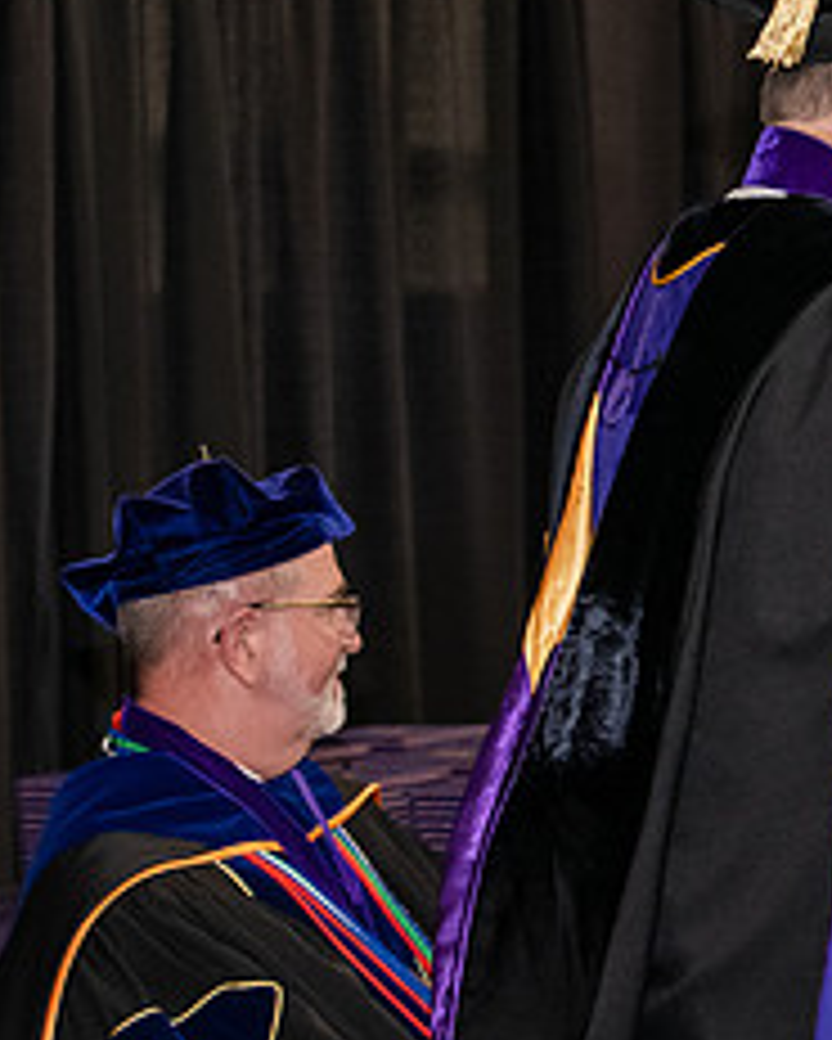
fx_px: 5075
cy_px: 299
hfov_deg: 9.2
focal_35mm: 165
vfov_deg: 11.7
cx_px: 1192
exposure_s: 1/200
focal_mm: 70
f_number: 5
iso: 2500
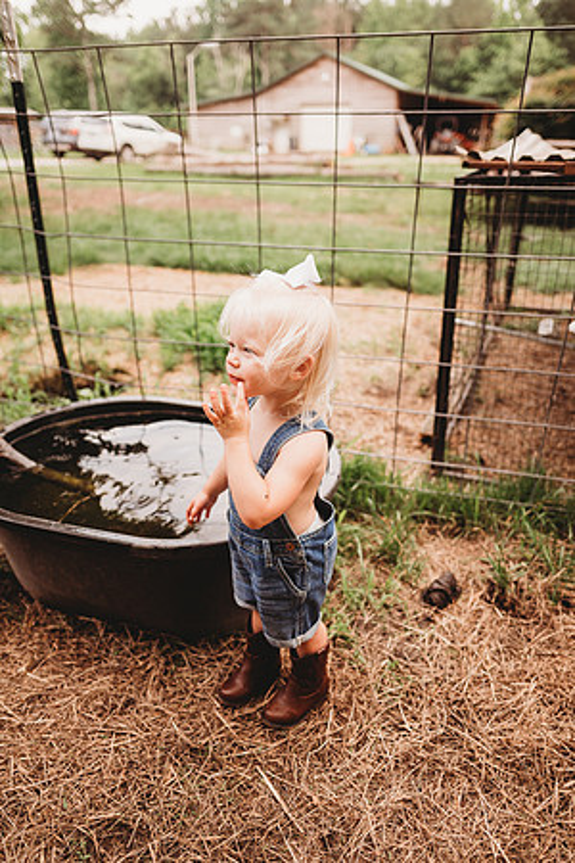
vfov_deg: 73.7
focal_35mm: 24
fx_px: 575
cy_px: 432
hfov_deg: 53.1
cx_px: 288
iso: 100
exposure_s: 1/500
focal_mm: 24
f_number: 2.2
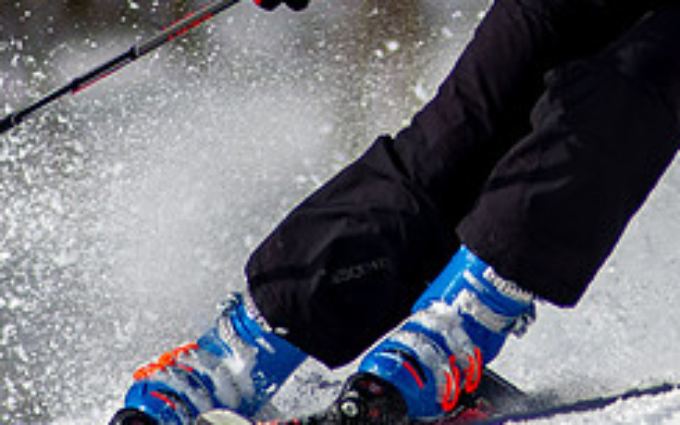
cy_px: -247
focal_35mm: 1495
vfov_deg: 0.9
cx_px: 741
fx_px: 27699
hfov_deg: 1.4
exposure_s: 1/6400
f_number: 2.8
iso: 100
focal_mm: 300
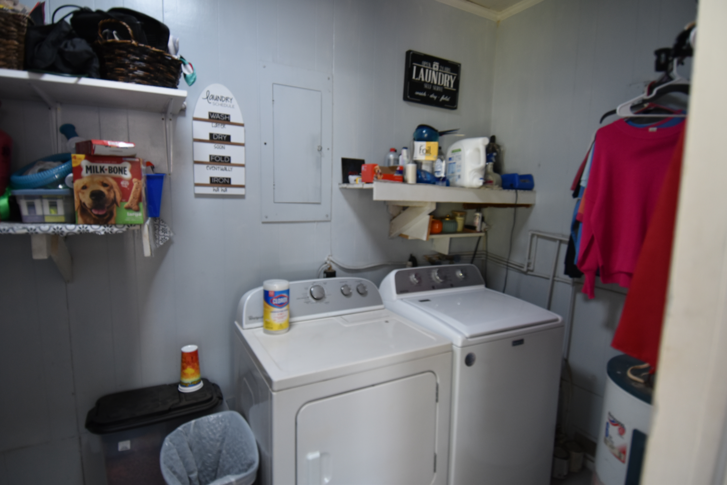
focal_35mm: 18
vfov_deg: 67.4
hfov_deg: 90.0
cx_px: 364
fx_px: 364
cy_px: 242
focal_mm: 12
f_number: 4
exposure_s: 1/60
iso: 500
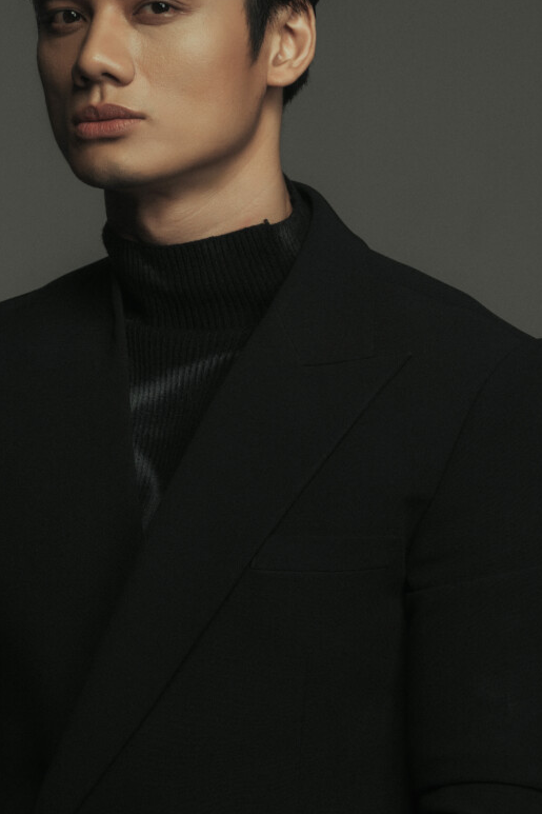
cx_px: 217
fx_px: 4609
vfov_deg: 10.1
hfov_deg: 6.7
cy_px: 313
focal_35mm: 204
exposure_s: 1/200
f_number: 8
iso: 250
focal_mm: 146
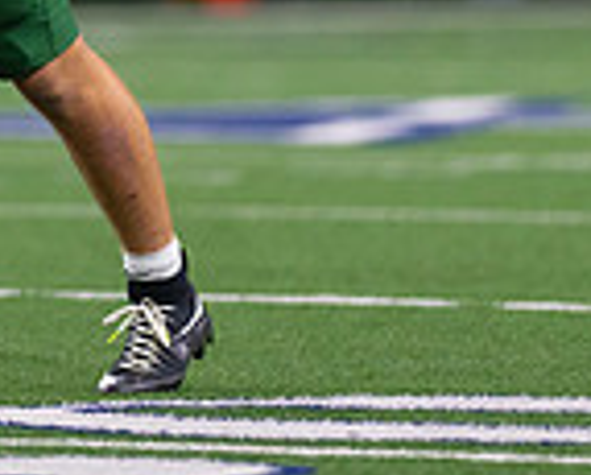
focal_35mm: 719
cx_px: -405
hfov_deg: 2.7
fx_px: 12602
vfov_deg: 2.2
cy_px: -481
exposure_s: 1/1600
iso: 1000
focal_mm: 135
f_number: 1.8
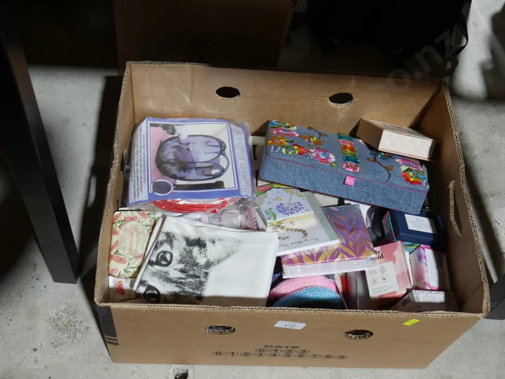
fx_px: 671
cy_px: 190
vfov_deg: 31.5
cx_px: 252
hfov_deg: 41.2
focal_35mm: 46
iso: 640
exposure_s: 1/60
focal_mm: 23
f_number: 5.1
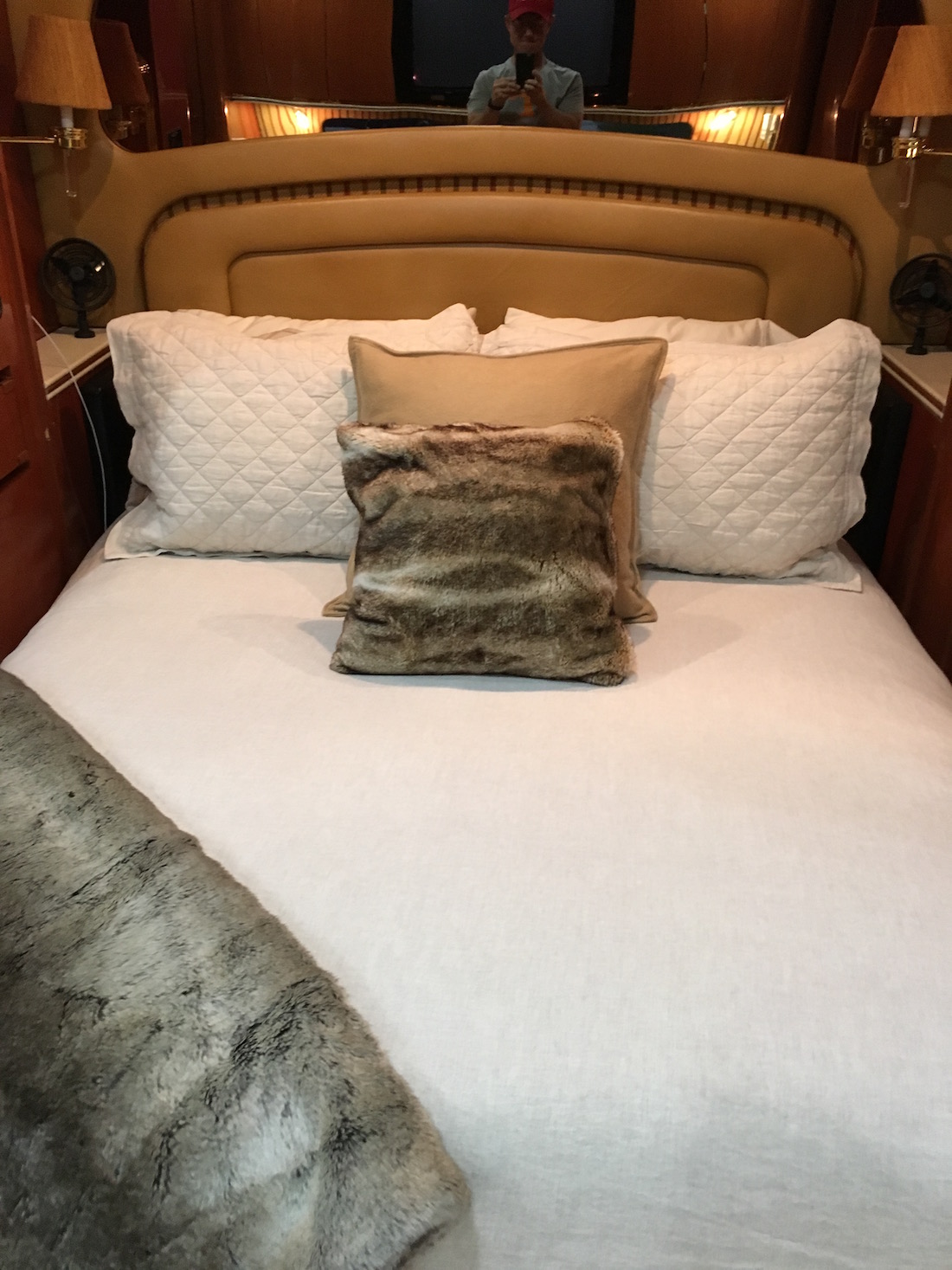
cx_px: 476
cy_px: 635
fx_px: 1064
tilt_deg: -27.4
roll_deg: -0.1
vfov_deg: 61.7
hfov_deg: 48.2
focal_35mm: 29
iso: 200
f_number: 2.2
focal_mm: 4.15
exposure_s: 1/17
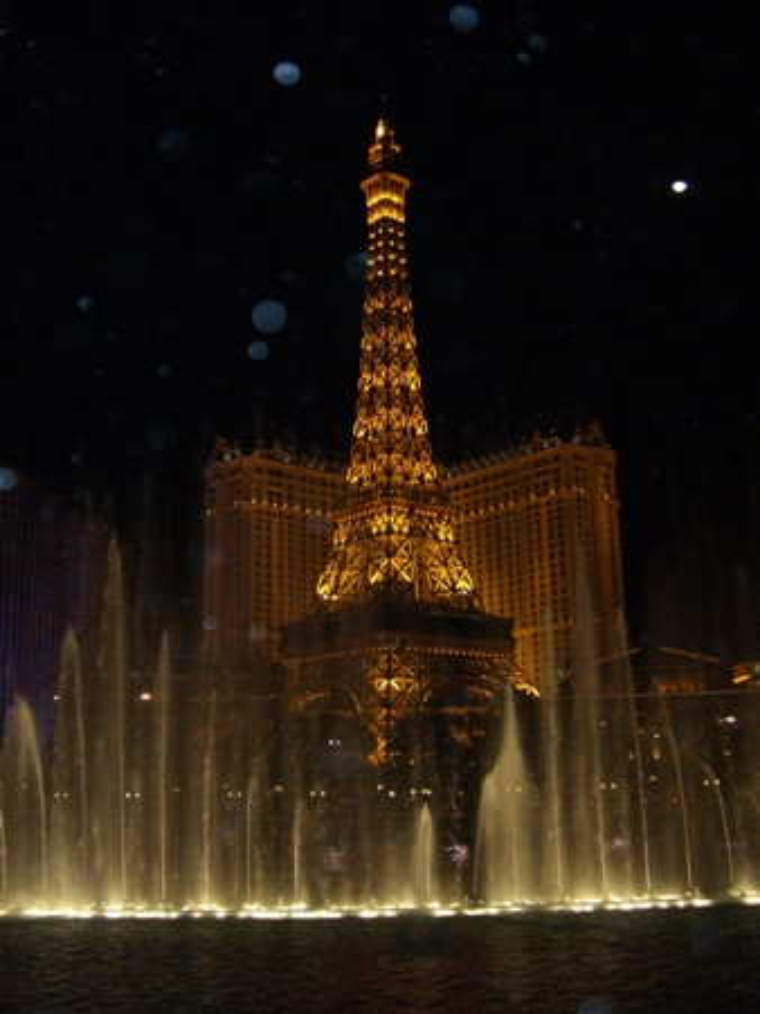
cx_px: 380
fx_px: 1113
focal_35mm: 38
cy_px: 507
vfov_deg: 49.0
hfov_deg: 37.7
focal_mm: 6.2
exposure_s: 1/60
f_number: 2.7
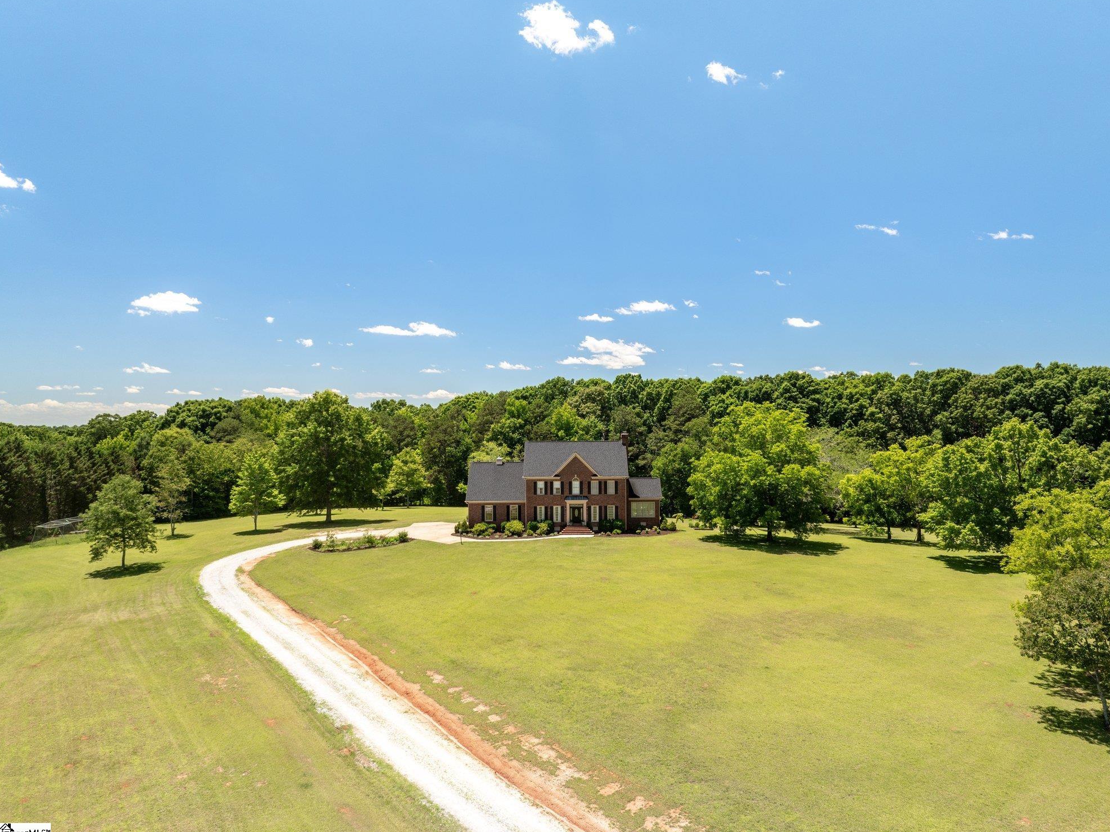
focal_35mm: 25
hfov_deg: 69.4
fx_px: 802
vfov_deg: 54.9
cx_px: 577
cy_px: 407
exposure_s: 1/50
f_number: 5
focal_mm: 12.29
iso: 100
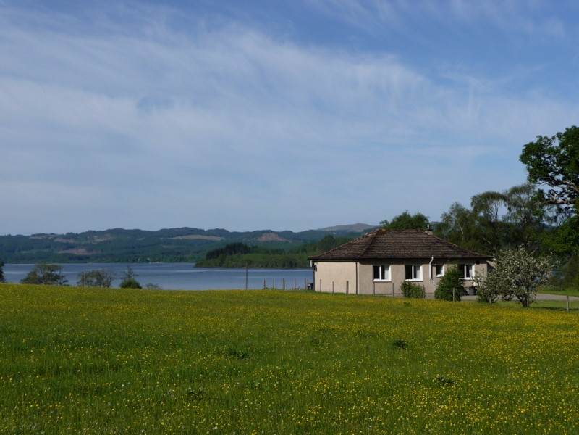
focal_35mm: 58
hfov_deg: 33.2
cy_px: 218
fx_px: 970
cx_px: 290
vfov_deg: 25.2
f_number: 4.4
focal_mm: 9.8
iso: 100
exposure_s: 1/1000
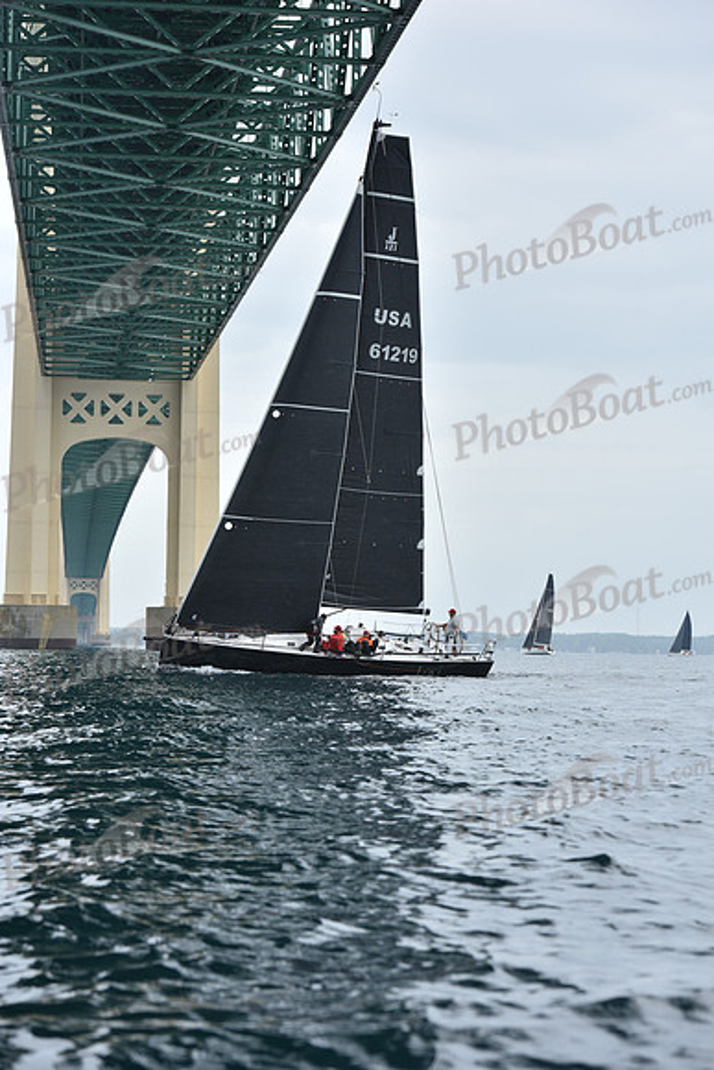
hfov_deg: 15.2
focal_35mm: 90
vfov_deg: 22.6
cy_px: 535
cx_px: 357
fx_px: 2676
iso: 250
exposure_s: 1/800
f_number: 5.6
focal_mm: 90
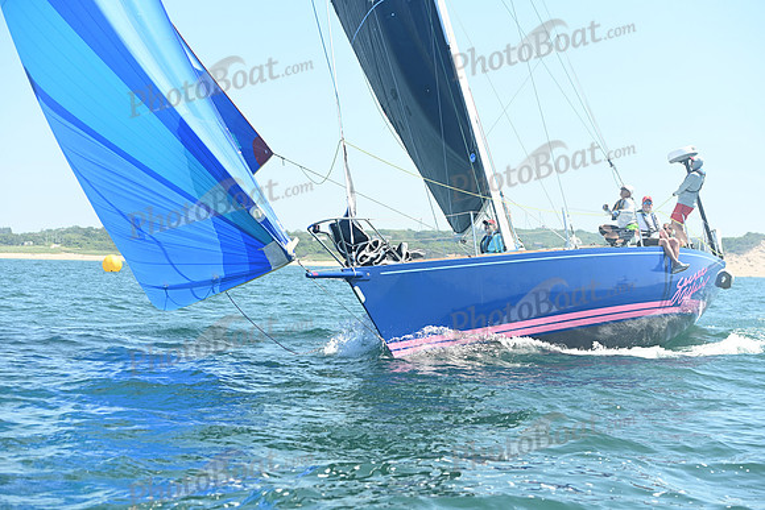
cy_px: 255
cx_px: 382
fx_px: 1488
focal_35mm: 70
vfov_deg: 19.5
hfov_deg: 28.8
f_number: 5.6
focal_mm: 70
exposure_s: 1/1000
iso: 320
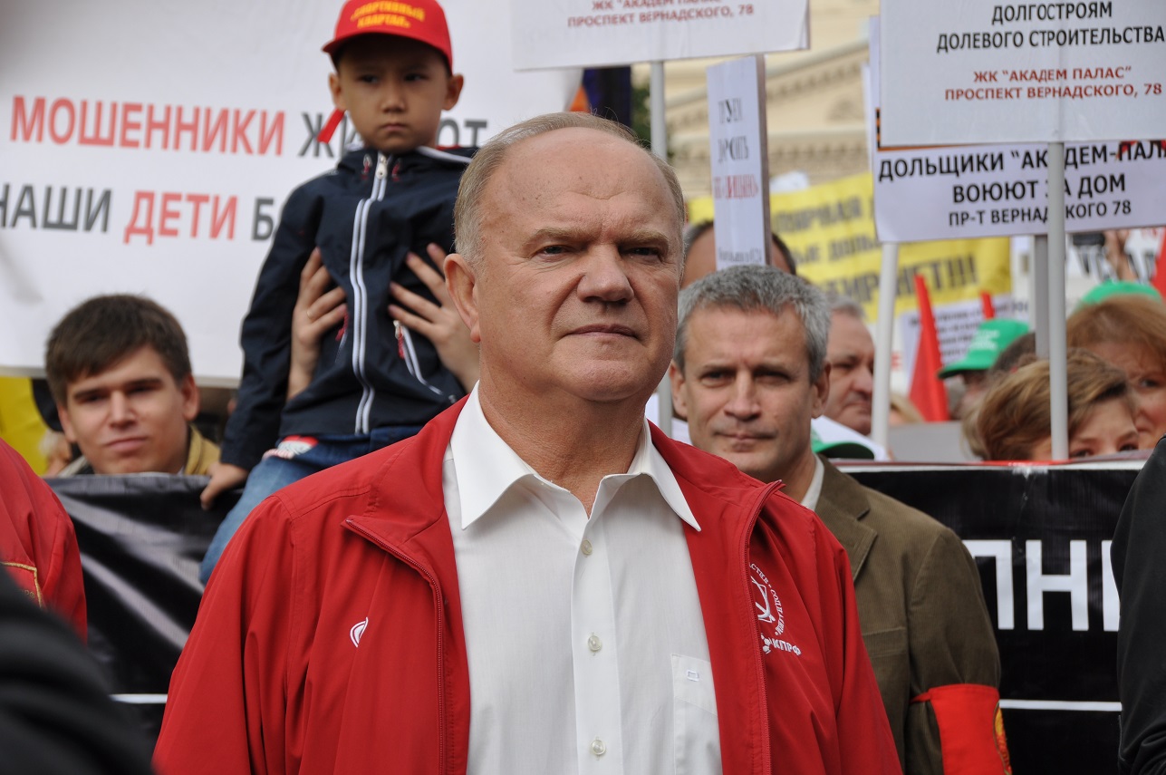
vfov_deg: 10.1
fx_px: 4367
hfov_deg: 15.2
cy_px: 388
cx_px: 583
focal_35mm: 135
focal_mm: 90
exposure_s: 1/320
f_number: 9
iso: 200
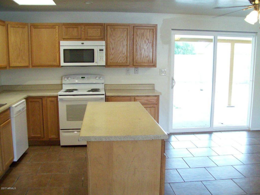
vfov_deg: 39.7
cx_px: 130
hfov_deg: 51.4
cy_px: 98
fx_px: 270
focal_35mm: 36
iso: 335
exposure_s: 1/64
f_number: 2.7
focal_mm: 6
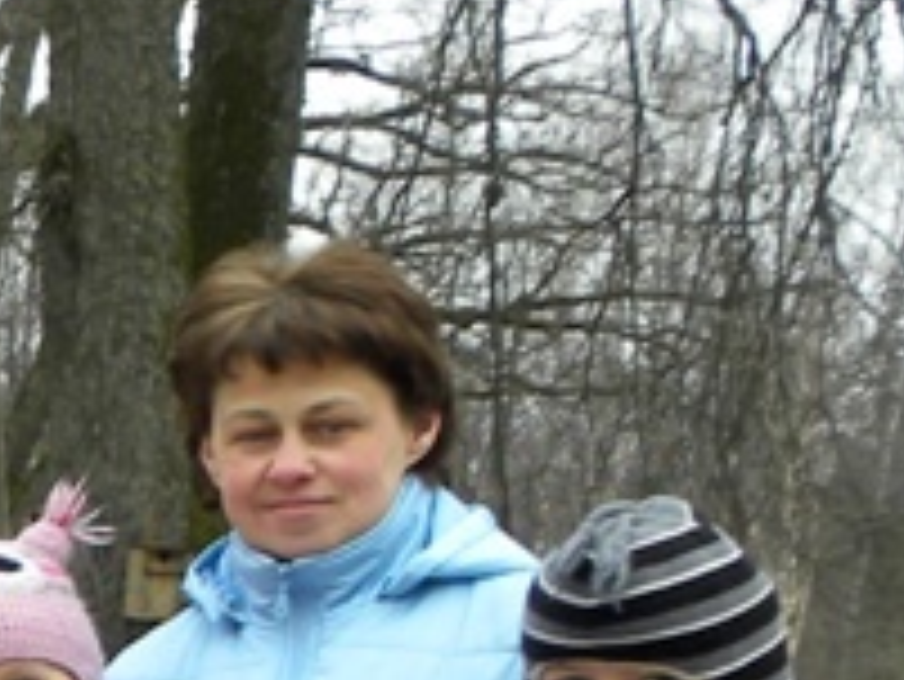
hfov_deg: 10.5
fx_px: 4390
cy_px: 1306
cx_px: -1106
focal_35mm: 168
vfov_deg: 8.4
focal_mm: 5.9
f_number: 3.2
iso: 64
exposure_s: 1/75.3
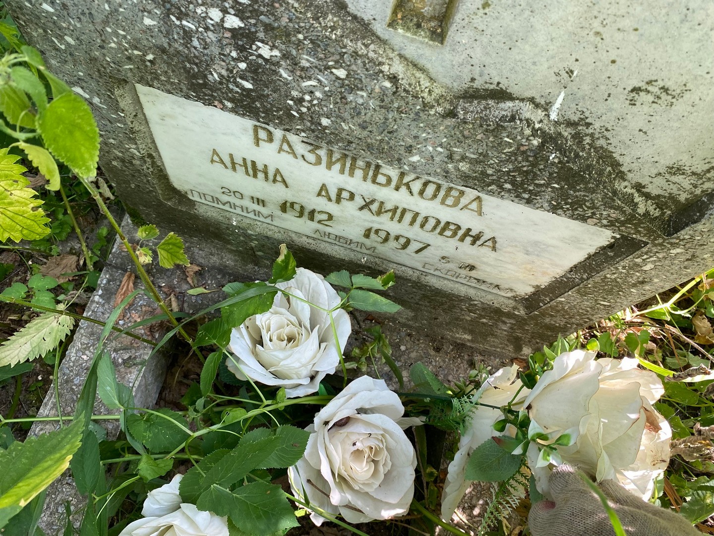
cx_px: 357
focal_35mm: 26
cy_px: 268
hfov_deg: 67.3
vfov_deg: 53.1
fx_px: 536
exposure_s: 1/121
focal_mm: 4.25
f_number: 1.8
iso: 64
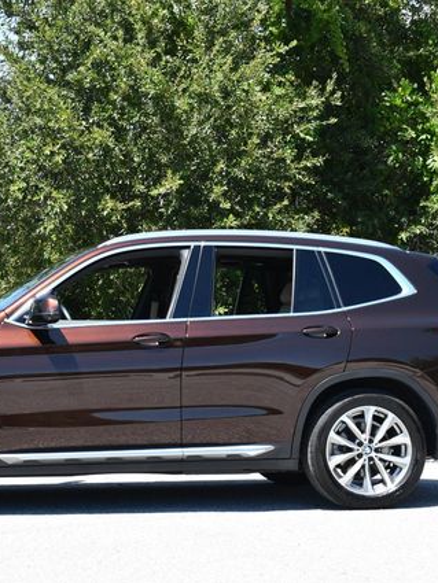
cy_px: 292
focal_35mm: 84
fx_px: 1416
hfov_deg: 17.5
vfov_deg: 23.3
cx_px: 122
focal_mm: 29
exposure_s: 1/250
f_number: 7.1
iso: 200
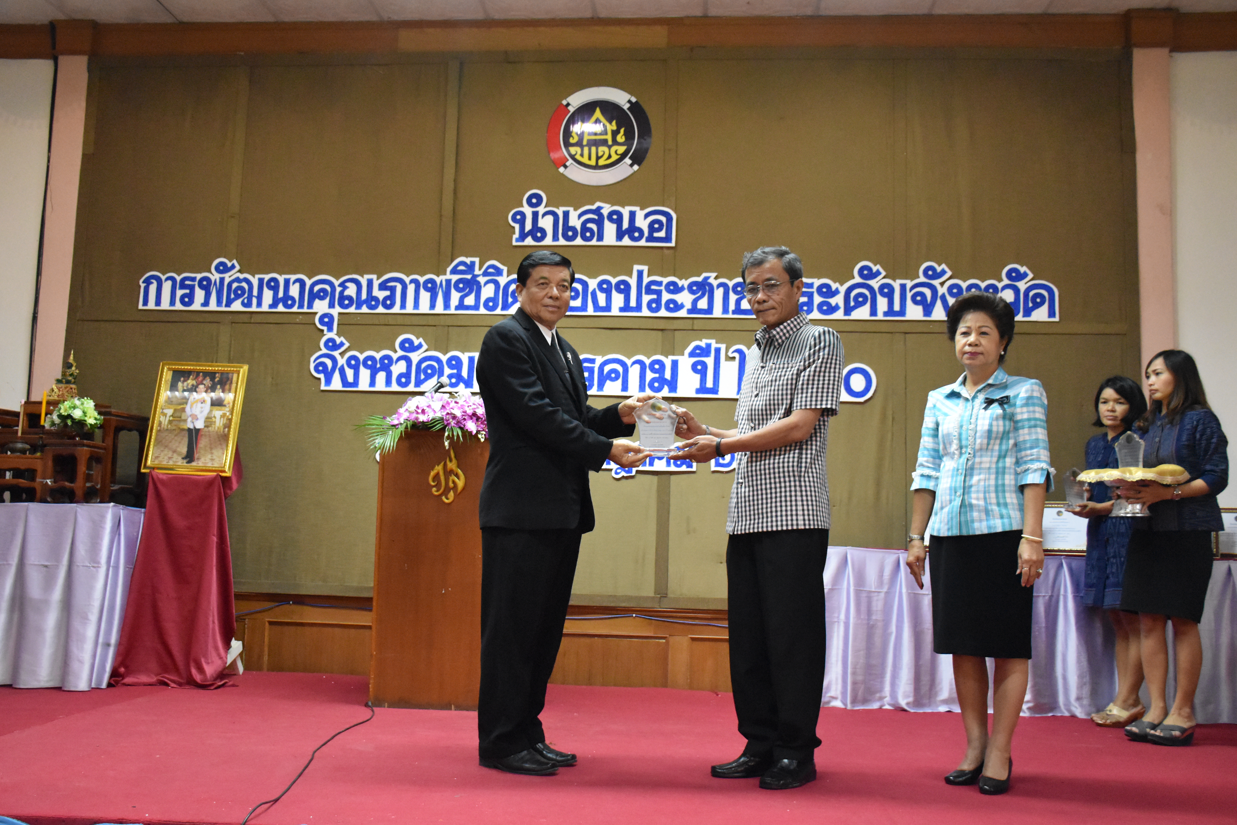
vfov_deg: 40.0
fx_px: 1134
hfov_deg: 57.2
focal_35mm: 33
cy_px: 412
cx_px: 618
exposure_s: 1/60
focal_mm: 22
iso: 5000
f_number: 3.5
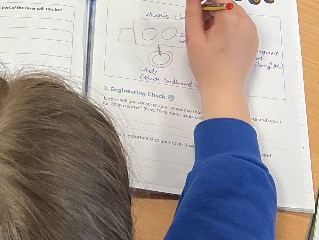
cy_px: -31
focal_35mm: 89
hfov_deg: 20.1
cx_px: -98
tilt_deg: -56.8
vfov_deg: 16.1
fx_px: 820
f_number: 1.8
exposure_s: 1/50
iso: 50
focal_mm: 3
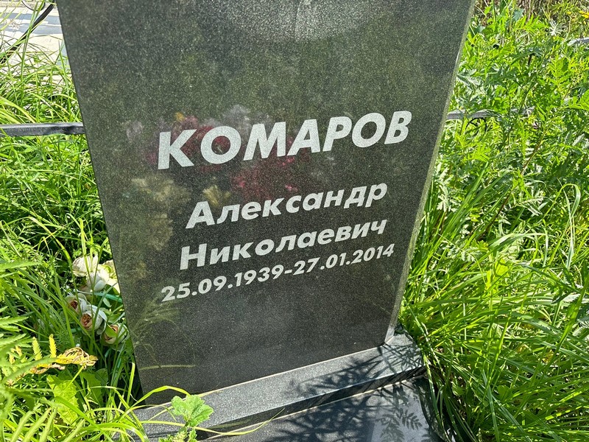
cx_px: 294
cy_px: 221
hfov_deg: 67.3
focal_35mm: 26
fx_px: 442
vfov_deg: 53.1
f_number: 1.6
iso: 50
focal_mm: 5.96
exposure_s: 1/781
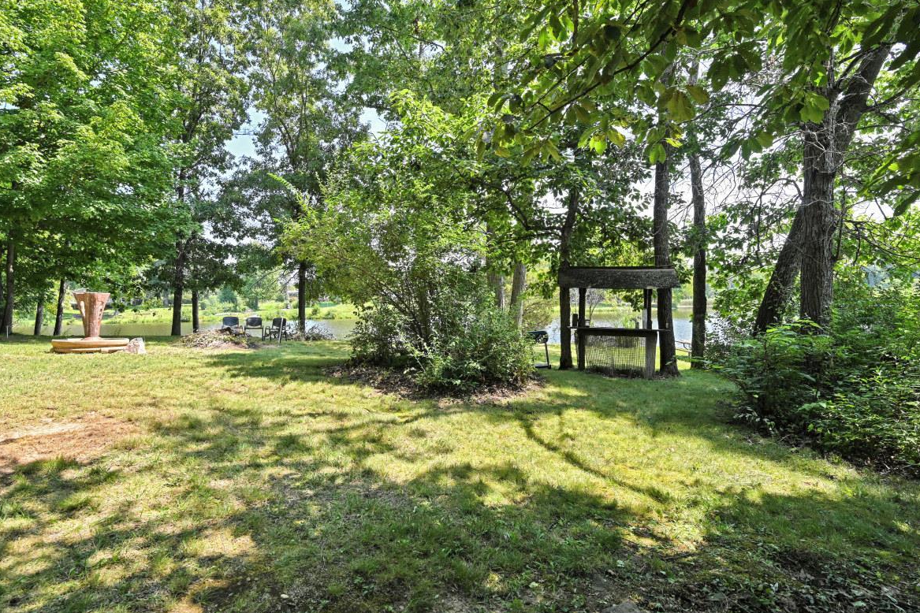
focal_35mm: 18
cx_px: 437
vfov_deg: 67.4
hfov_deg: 89.9
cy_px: 299
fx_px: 460
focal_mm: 14
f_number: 5.6
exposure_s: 1/250
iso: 180
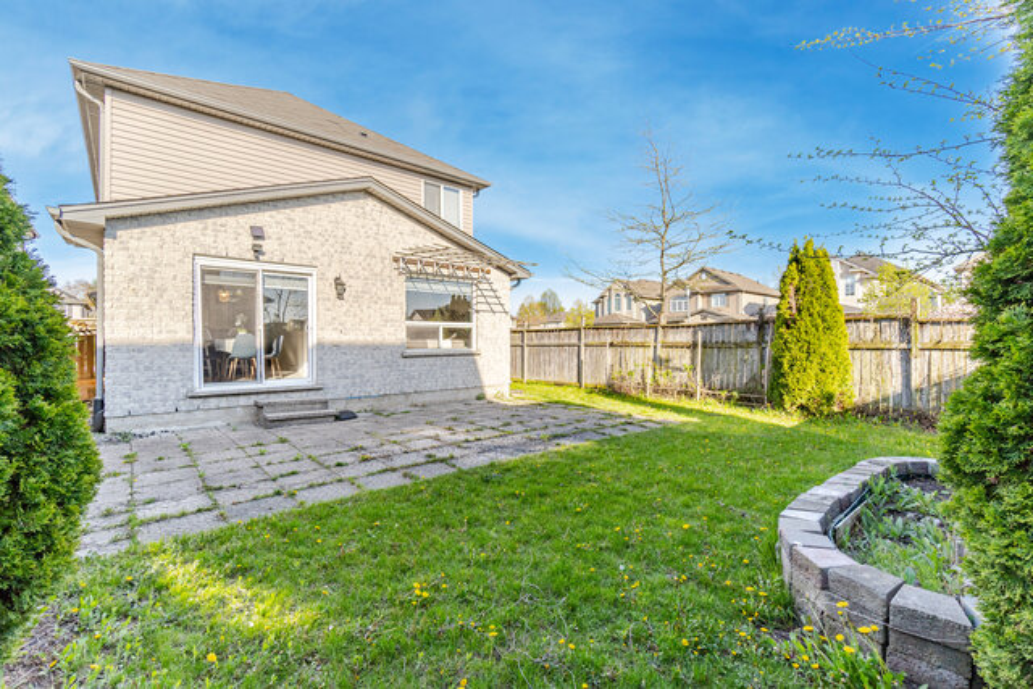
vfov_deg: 77.4
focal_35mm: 15
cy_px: 344
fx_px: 430
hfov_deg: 100.4
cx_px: 516
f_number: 7.1
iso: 50
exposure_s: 1/160
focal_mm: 10
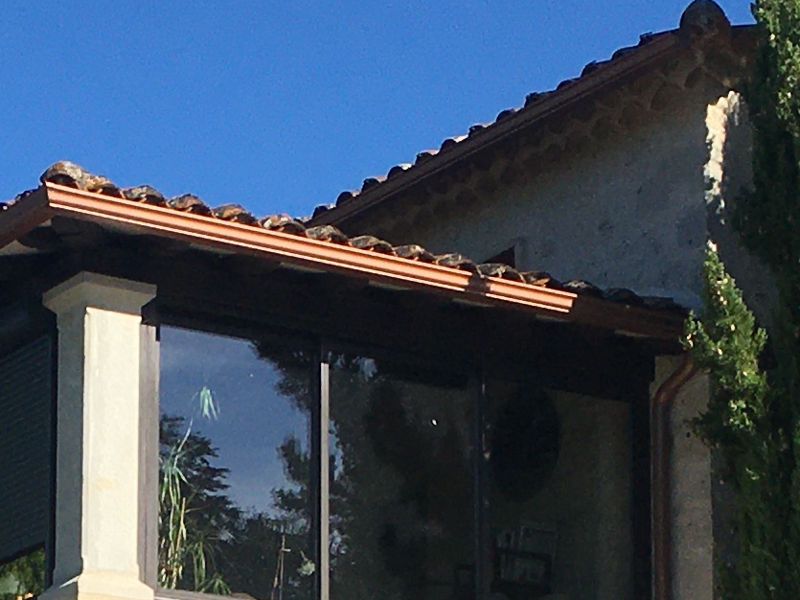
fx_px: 3235
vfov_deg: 10.3
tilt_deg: +8.7
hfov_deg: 14.0
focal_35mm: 140
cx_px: 69
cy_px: 894
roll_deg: -1.0
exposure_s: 1/2481
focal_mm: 4.15
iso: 25
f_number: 2.2
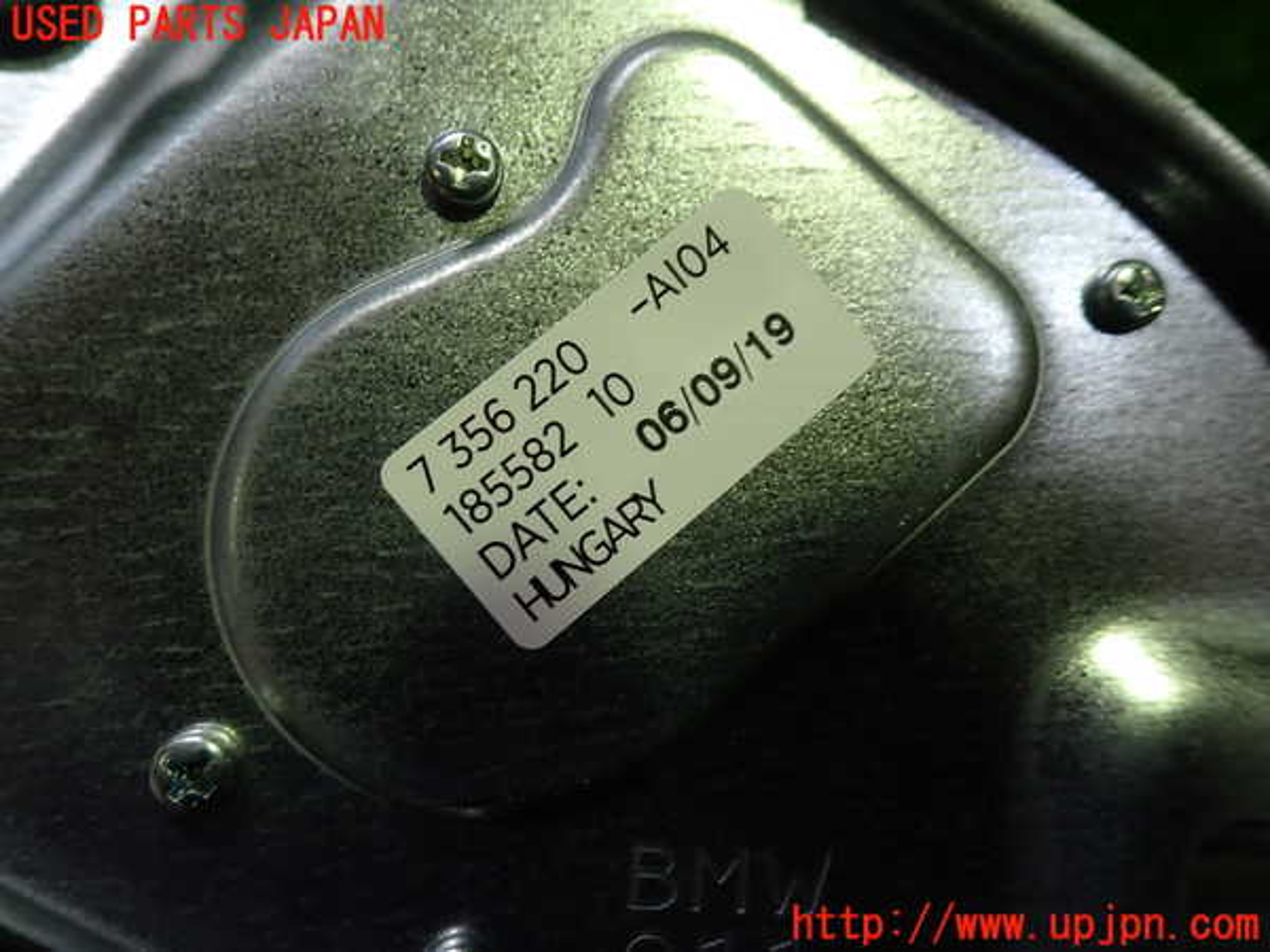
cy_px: 476
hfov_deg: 69.4
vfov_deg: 54.9
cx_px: 635
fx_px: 917
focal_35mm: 25
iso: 100
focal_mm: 4.5
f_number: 2.8
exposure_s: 1/60
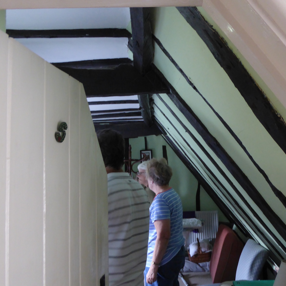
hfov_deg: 53.8
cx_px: 166
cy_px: 144
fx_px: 280
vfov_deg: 54.0
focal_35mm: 30
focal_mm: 4.3
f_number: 3.3
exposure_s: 1/6
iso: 400
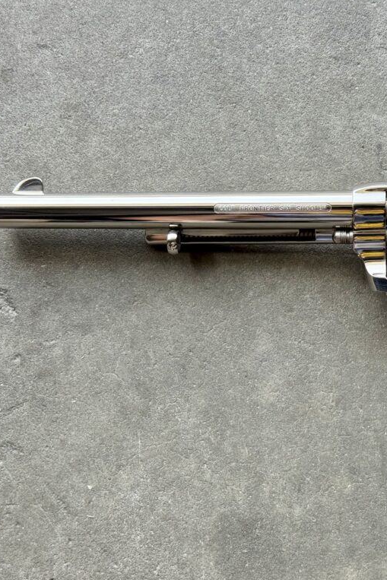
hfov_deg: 19.9
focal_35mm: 67
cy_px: 289
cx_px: 344
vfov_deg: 30.1
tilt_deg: -83.7
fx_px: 1080
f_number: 1.78
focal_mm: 6.76
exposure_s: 1/351
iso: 64
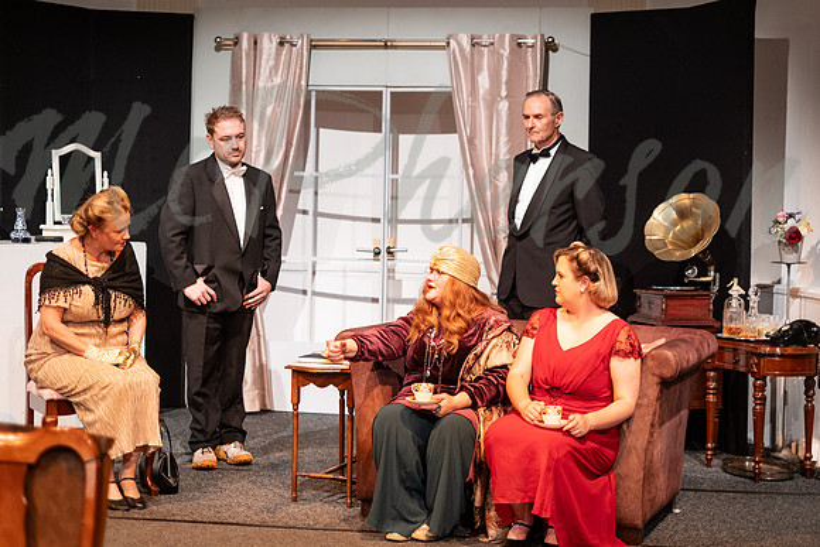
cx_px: 410
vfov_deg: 22.6
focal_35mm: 60
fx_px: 1368
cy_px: 237
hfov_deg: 33.4
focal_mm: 35
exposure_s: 1/250
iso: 1000
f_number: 1.8
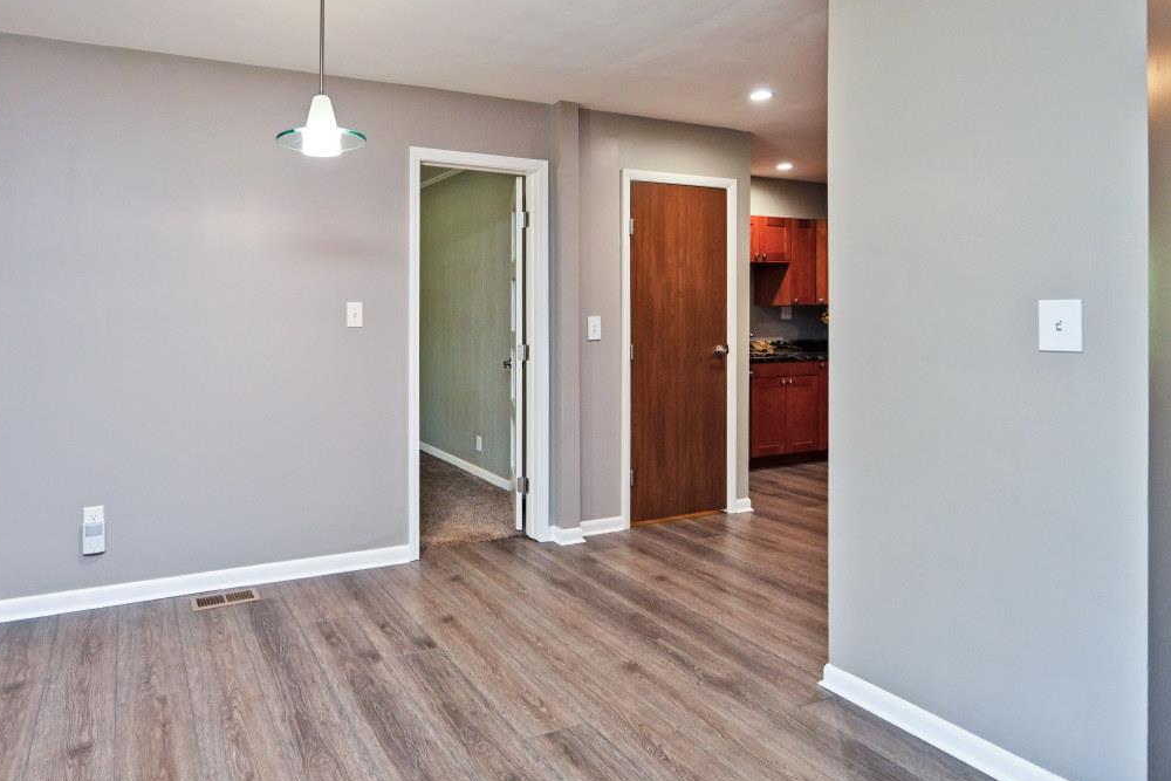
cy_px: 313
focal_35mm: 21
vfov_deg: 59.0
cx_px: 411
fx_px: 683
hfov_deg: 79.1
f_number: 4
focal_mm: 14
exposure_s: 1/60
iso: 720
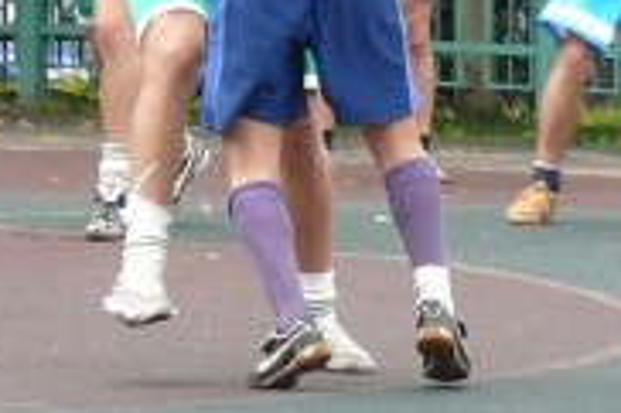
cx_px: 85
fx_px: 9444
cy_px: -61
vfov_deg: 2.5
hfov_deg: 3.8
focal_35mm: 548
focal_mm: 20.3
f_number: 4
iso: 100
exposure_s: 1/160
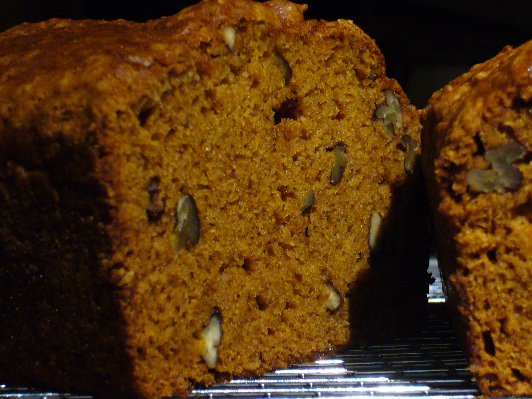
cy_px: 200
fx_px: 1614
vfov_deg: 14.1
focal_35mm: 105
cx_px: 266
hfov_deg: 18.7
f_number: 5
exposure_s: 1/8
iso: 200
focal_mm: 17.4
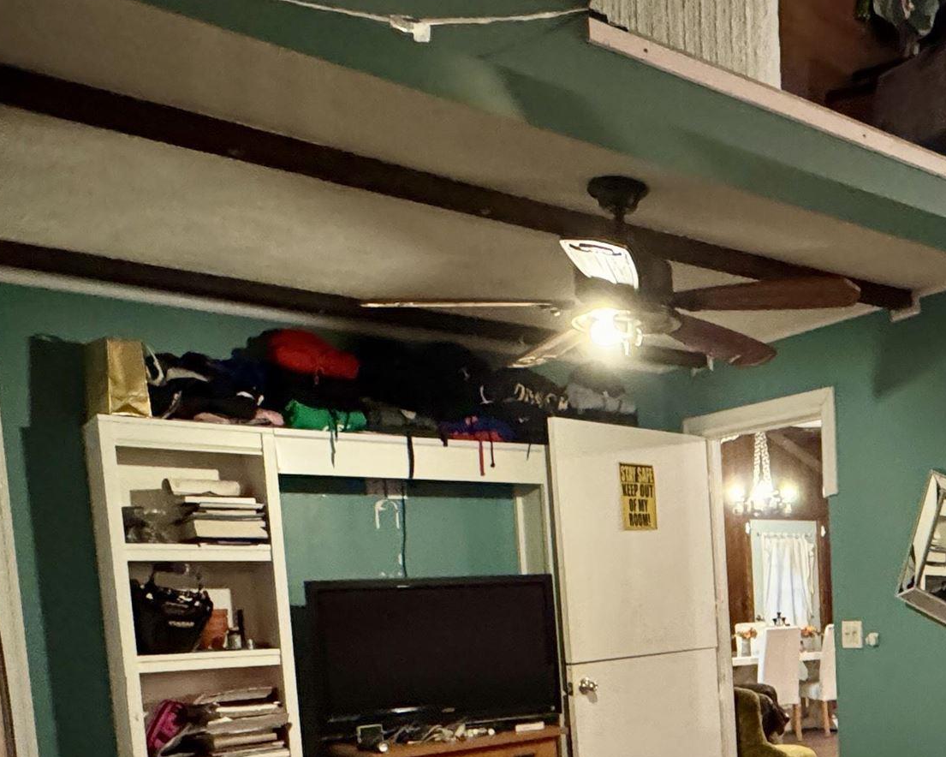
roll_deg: +2.1
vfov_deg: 36.4
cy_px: 699
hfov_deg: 42.5
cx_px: 907
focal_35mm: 38
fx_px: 1064
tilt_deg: -6.7
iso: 1000
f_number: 2.2
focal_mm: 2.22
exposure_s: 1/40
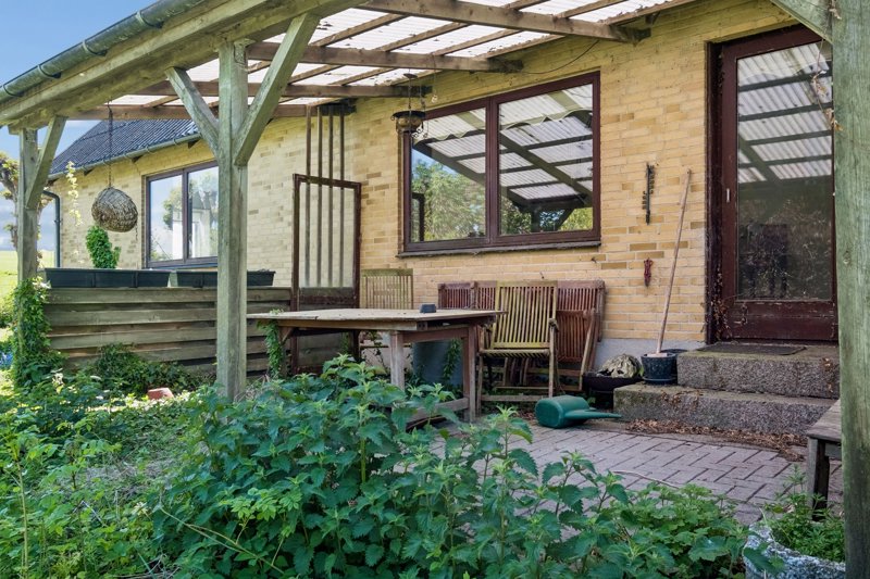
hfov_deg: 63.7
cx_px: 435
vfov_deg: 44.9
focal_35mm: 29
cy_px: 290
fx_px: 701
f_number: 8
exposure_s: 1/160
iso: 500
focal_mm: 19.1
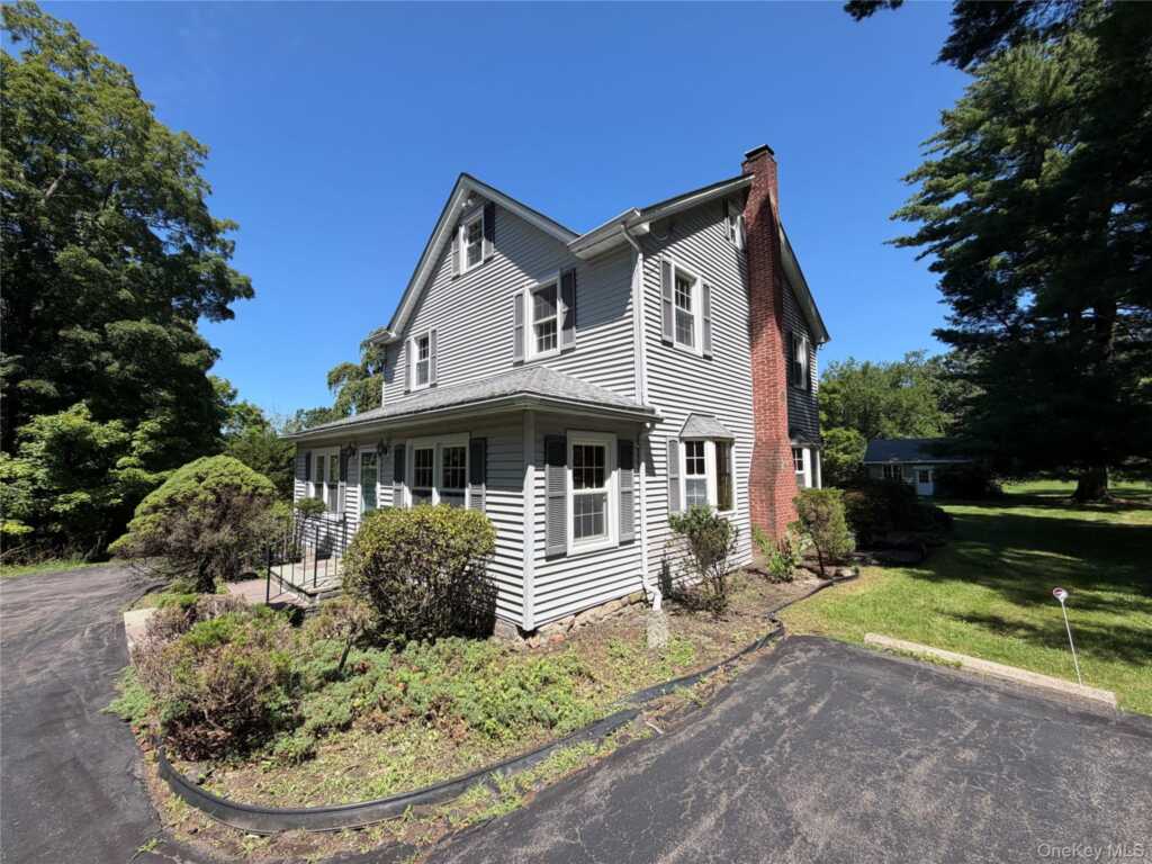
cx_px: 576
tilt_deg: +5.0
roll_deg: +1.3
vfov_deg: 85.7
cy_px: 432
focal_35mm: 14
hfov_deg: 102.1
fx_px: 466
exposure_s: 1/770
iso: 32
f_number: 2.2
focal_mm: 2.22
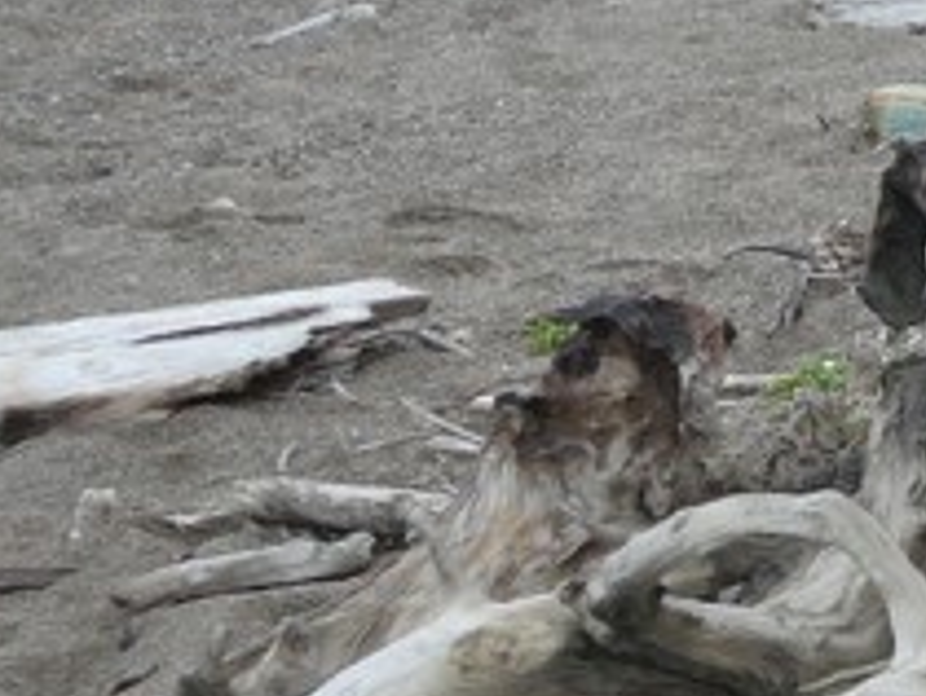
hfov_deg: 14.3
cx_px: 1292
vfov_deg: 11.3
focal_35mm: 131
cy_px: 374
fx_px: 3508
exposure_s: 1/250
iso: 80
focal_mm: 6.4
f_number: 3.2
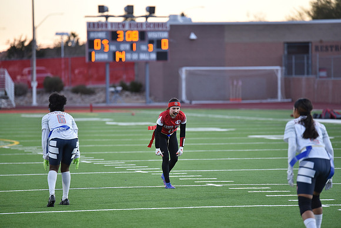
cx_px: 170
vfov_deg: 6.9
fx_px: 1895
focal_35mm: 200
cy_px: 114
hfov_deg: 10.3
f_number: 2.8
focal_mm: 200
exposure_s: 1/500
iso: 1000
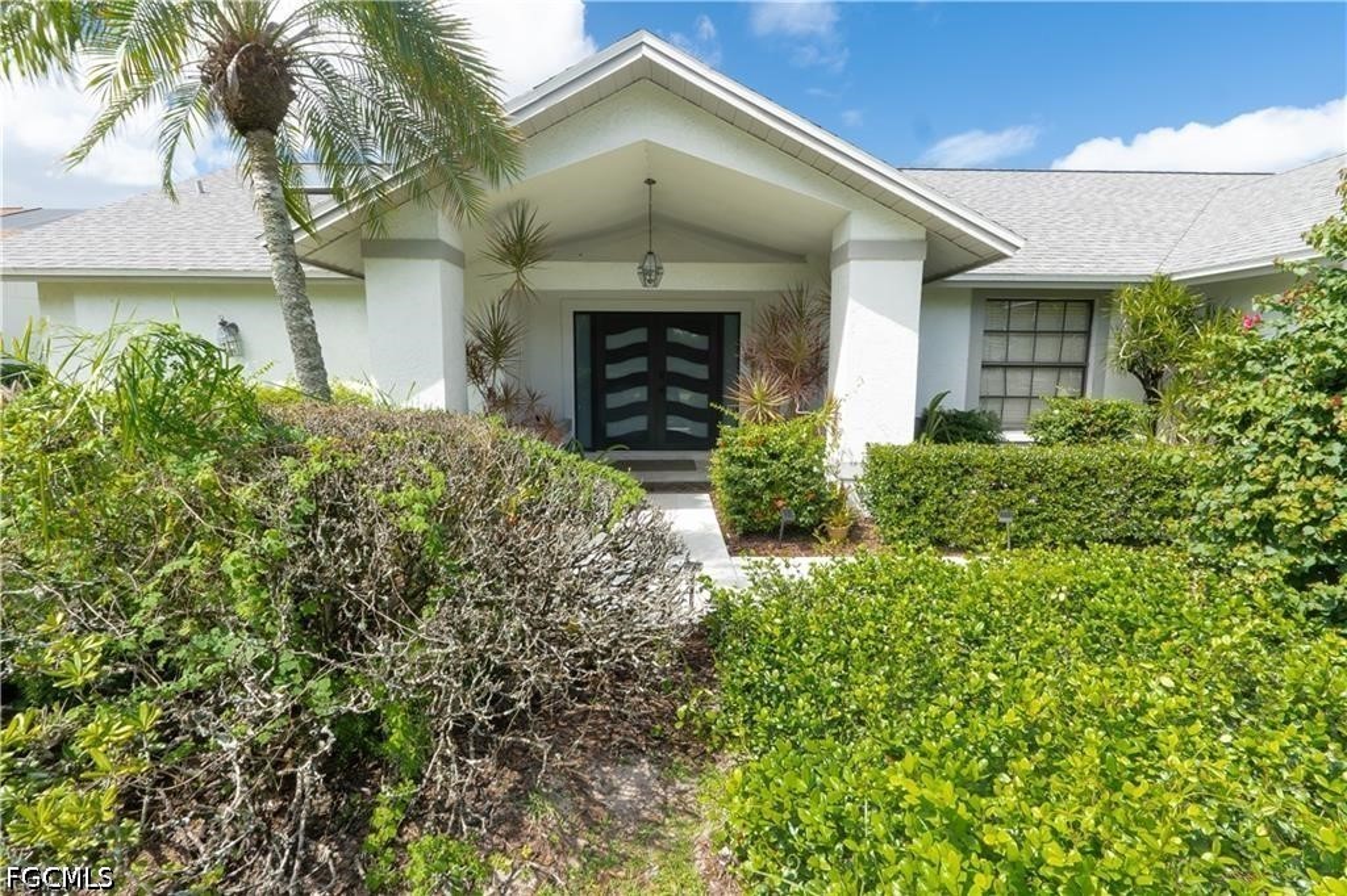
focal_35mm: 16
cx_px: 674
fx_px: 617
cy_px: 448
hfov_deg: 95.0
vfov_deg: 72.0
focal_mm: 11
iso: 100
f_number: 11
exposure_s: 1/50
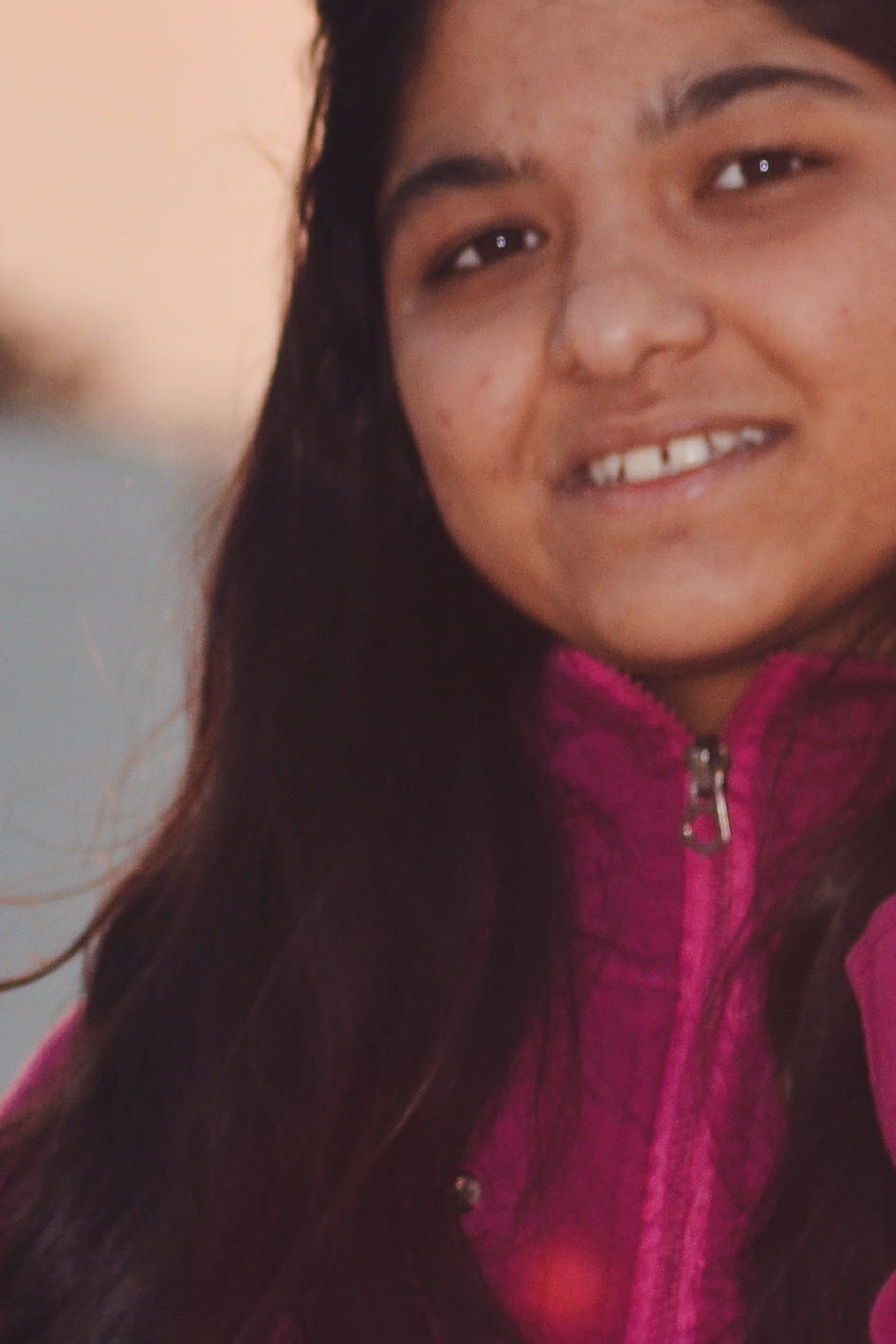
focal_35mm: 439
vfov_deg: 4.7
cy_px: 769
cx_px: 1198
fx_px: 16384
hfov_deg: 3.1
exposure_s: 1/200
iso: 100
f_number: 5.6
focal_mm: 90
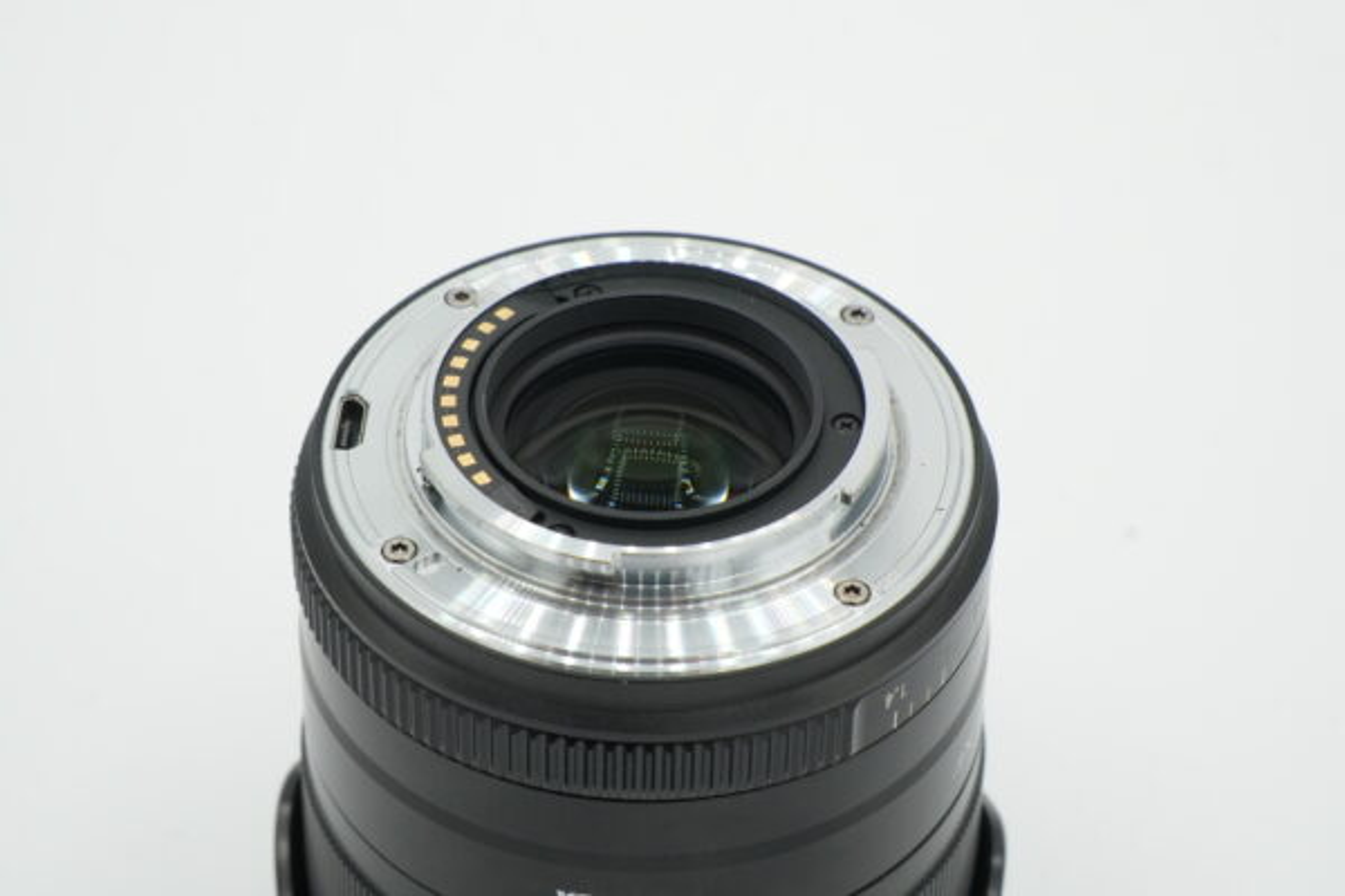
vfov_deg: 13.0
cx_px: 672
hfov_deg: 19.5
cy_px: 448
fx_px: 3923
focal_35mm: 105
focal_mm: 70
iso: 1000
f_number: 13
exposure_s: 1/320
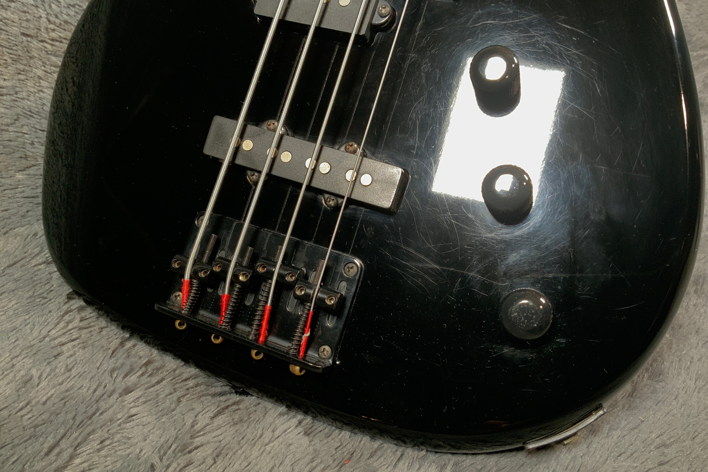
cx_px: 358
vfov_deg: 42.3
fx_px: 610
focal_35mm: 31
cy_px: 225
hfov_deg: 60.3
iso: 80
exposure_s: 1/52
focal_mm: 3
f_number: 1.8
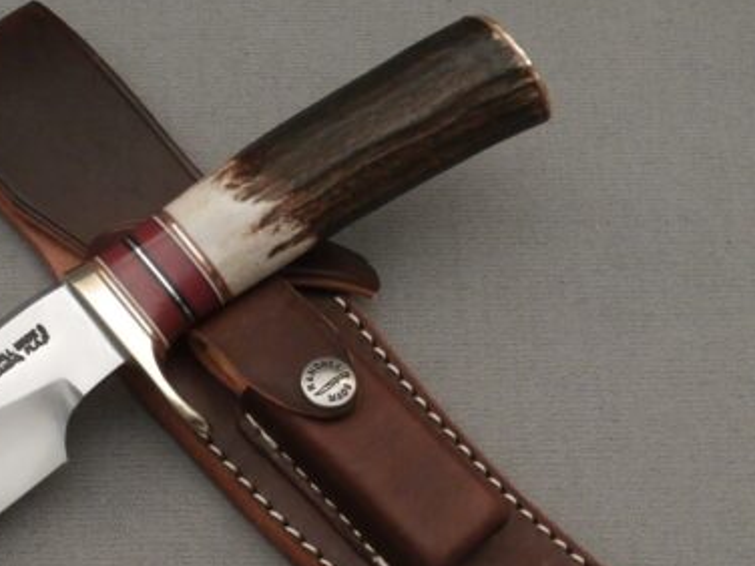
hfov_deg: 31.9
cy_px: 363
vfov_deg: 24.7
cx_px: 155
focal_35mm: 59
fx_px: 1287
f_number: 3.5
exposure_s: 1/20
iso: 400
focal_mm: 6.6
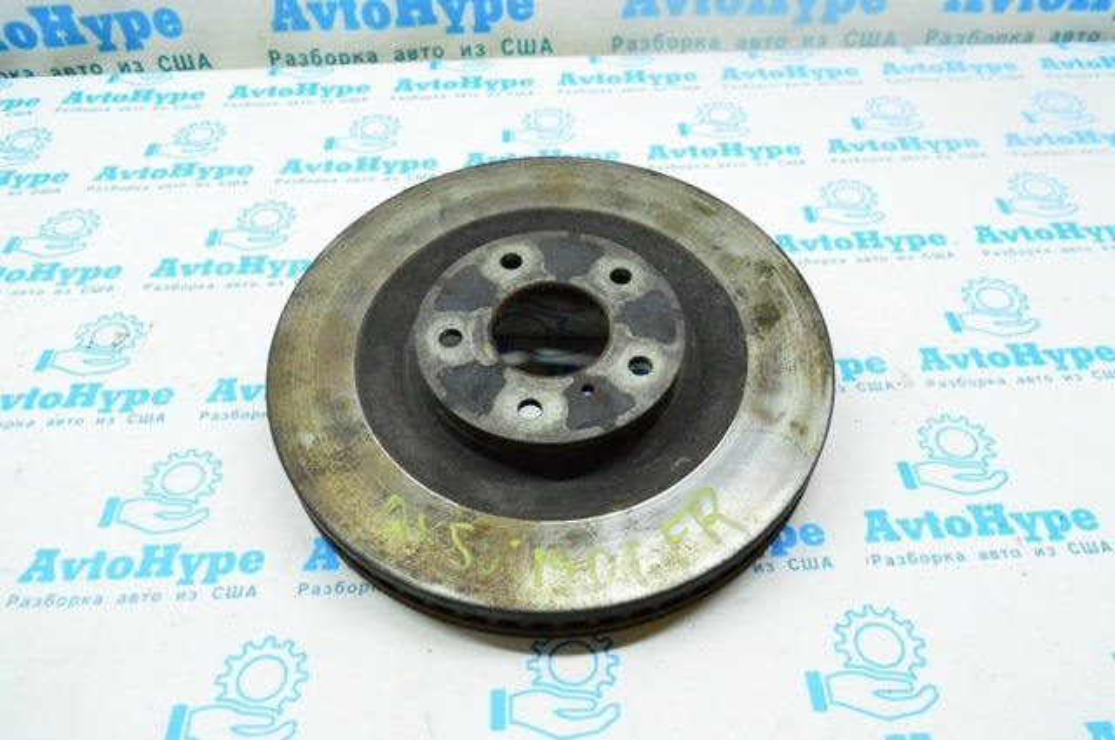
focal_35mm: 30
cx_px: 558
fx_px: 928
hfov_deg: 62.0
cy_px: 370
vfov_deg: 43.5
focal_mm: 20
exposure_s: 1/250
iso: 6400
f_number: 6.3
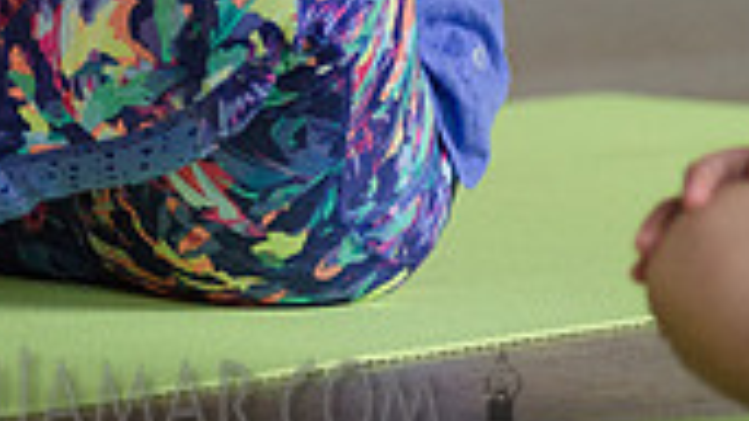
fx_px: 11137
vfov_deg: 2.2
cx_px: -30
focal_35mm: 561
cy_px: -473
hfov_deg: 3.8
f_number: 3.2
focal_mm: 135
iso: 2000
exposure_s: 1/640
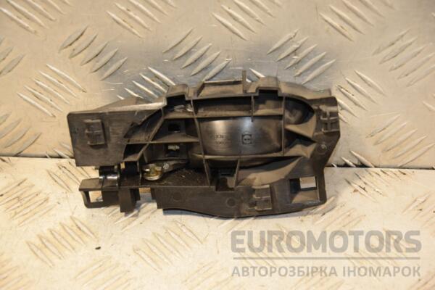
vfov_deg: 13.0
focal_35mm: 105
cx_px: 218
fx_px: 1269
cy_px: 145
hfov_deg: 19.5
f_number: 5.3
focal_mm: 70
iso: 800
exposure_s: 1/125
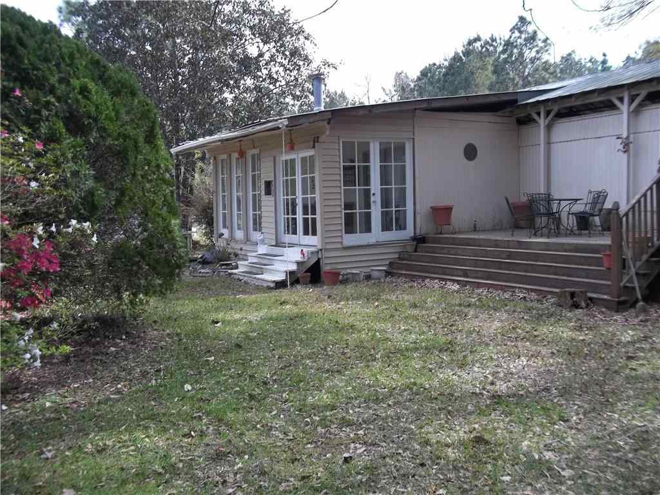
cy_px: 248
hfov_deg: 56.8
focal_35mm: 32
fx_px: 610
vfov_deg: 44.2
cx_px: 330
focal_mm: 5.7
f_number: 2.9
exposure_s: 1/400
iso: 80
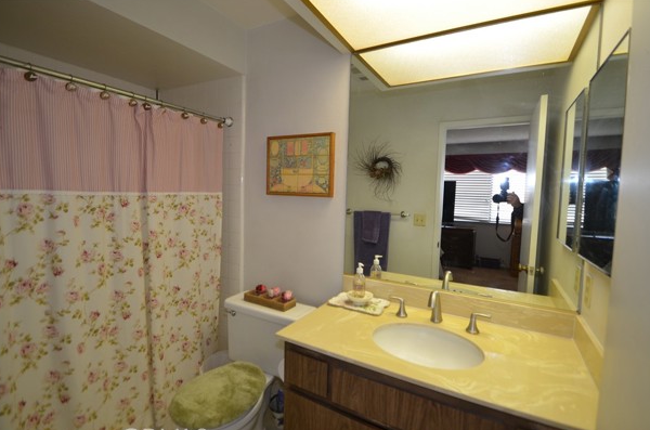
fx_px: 288
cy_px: 224
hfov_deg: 96.9
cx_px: 330
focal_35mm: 16
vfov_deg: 73.4
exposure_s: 1/60
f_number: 4
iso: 450
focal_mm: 10
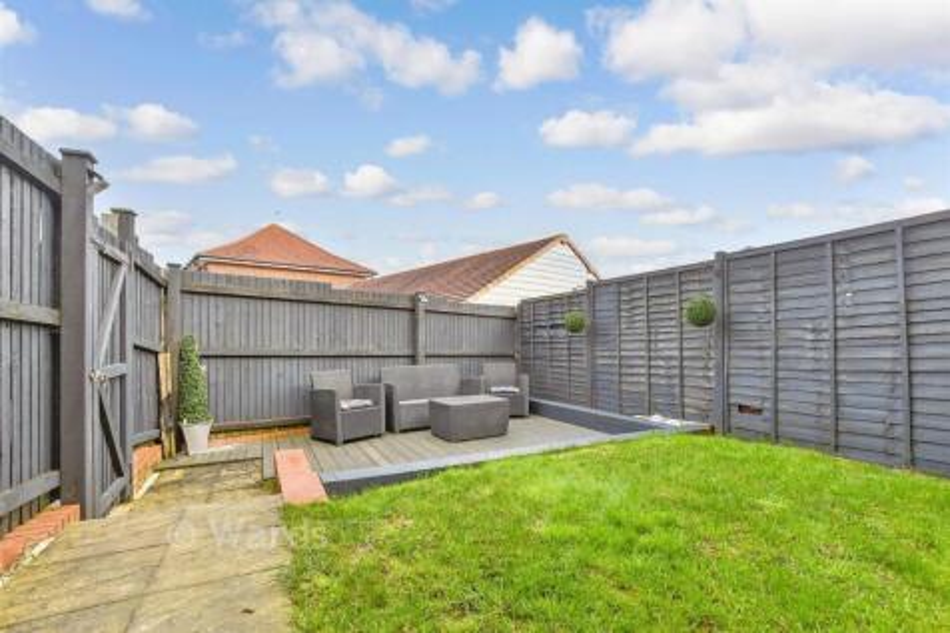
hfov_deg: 100.4
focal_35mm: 15
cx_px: 475
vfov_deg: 77.3
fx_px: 396
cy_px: 316
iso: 160
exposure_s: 1/125
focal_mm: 10
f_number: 8
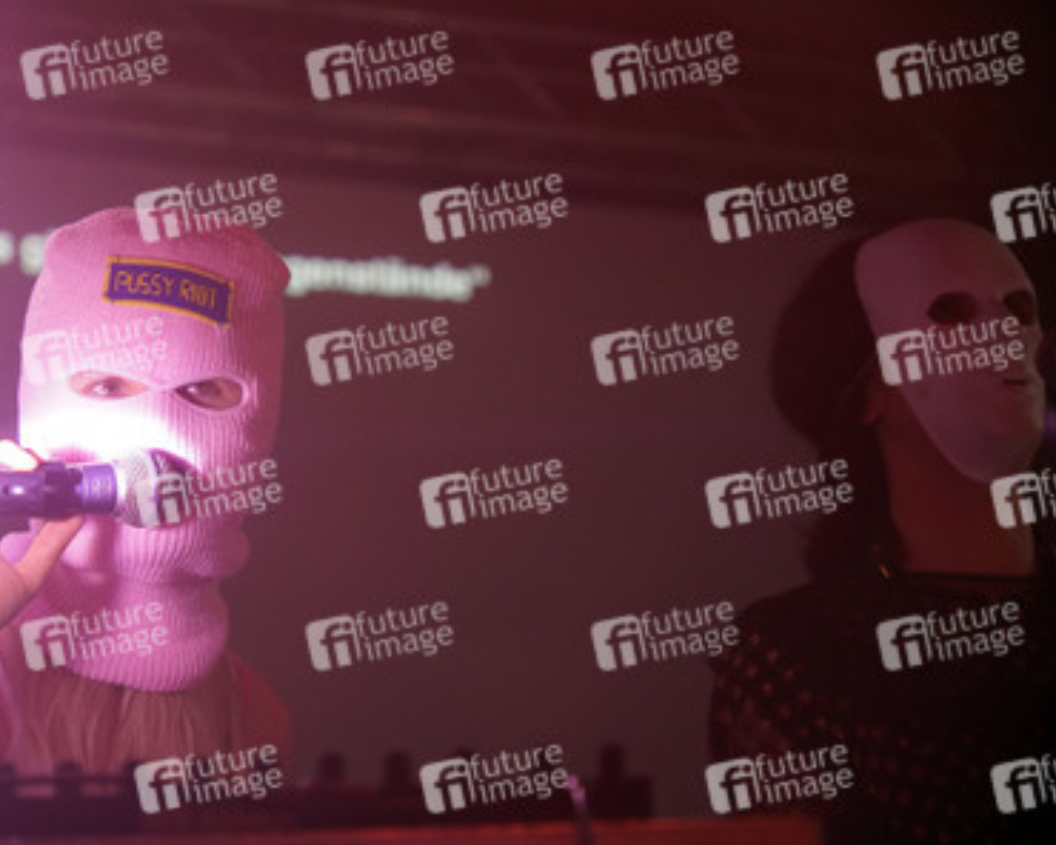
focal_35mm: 88
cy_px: 422
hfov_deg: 21.7
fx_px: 2750
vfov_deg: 17.5
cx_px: 418
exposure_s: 1/160
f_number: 4
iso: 3200
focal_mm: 77
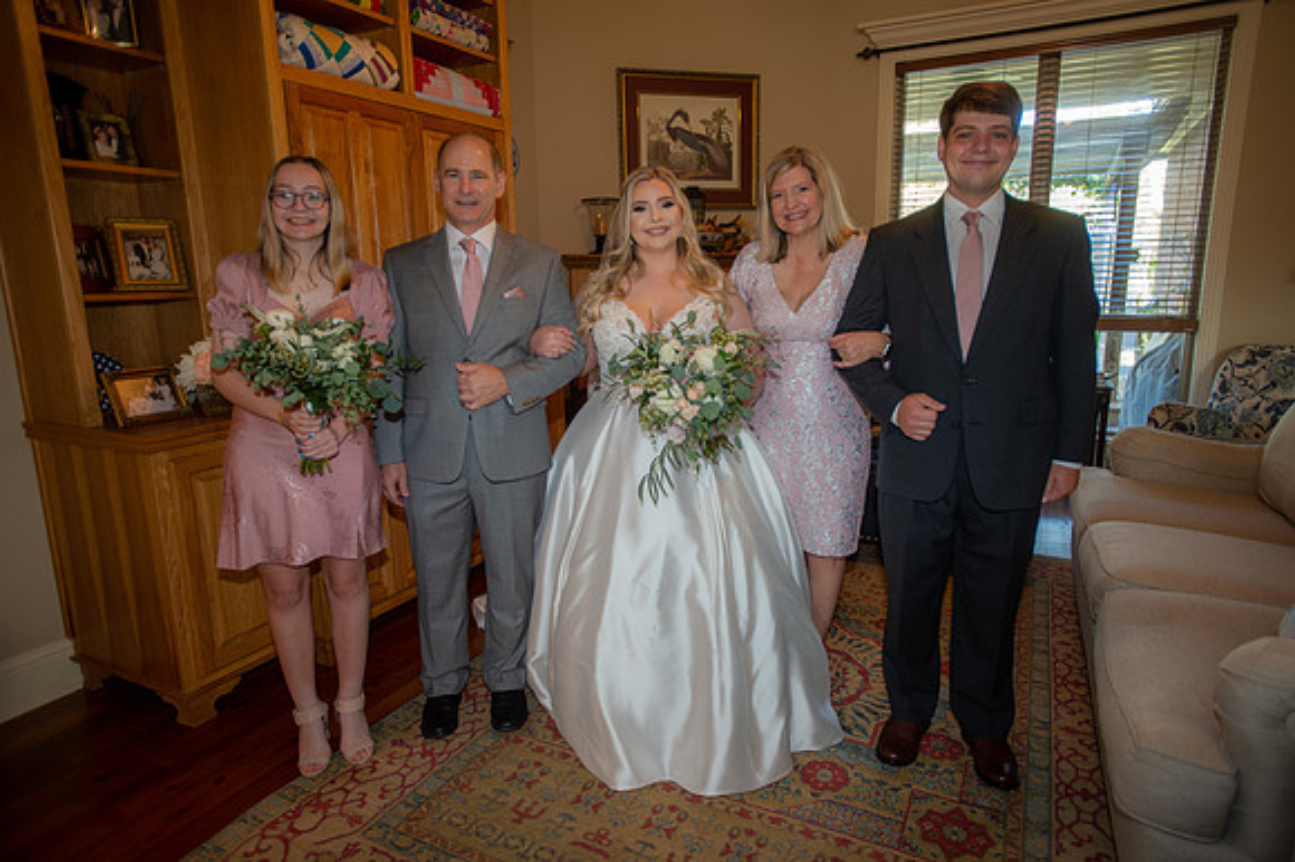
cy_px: 431
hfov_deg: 78.6
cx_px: 648
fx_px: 791
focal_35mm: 22
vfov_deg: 57.2
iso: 640
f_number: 2.8
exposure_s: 1/60
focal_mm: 22
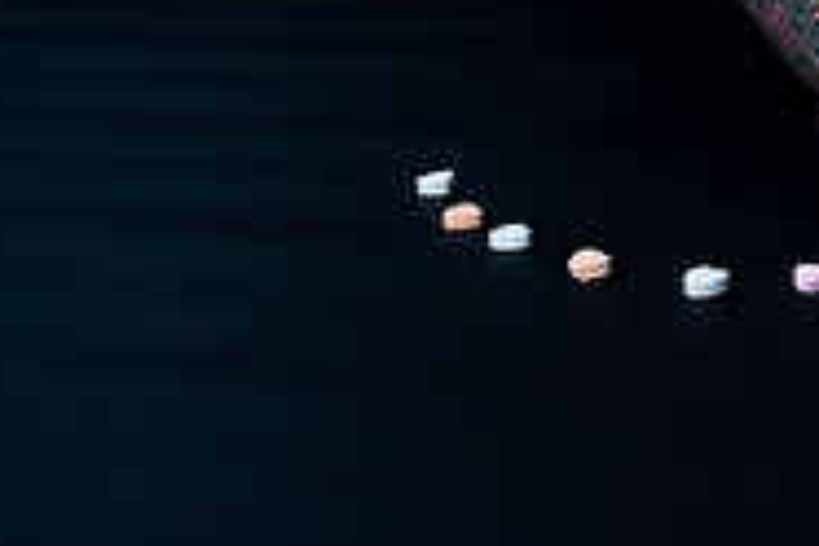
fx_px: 2480
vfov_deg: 12.0
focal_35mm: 109
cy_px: -266
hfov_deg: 17.7
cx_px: 1035
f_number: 10
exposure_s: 1/160
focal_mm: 35
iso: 100
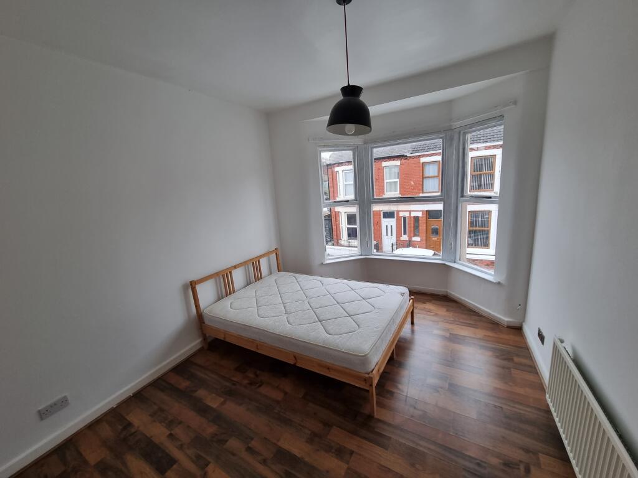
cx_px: 319
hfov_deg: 106.2
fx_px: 240
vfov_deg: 89.9
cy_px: 239
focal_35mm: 13
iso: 125
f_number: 2.2
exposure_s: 1/50
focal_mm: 2.2
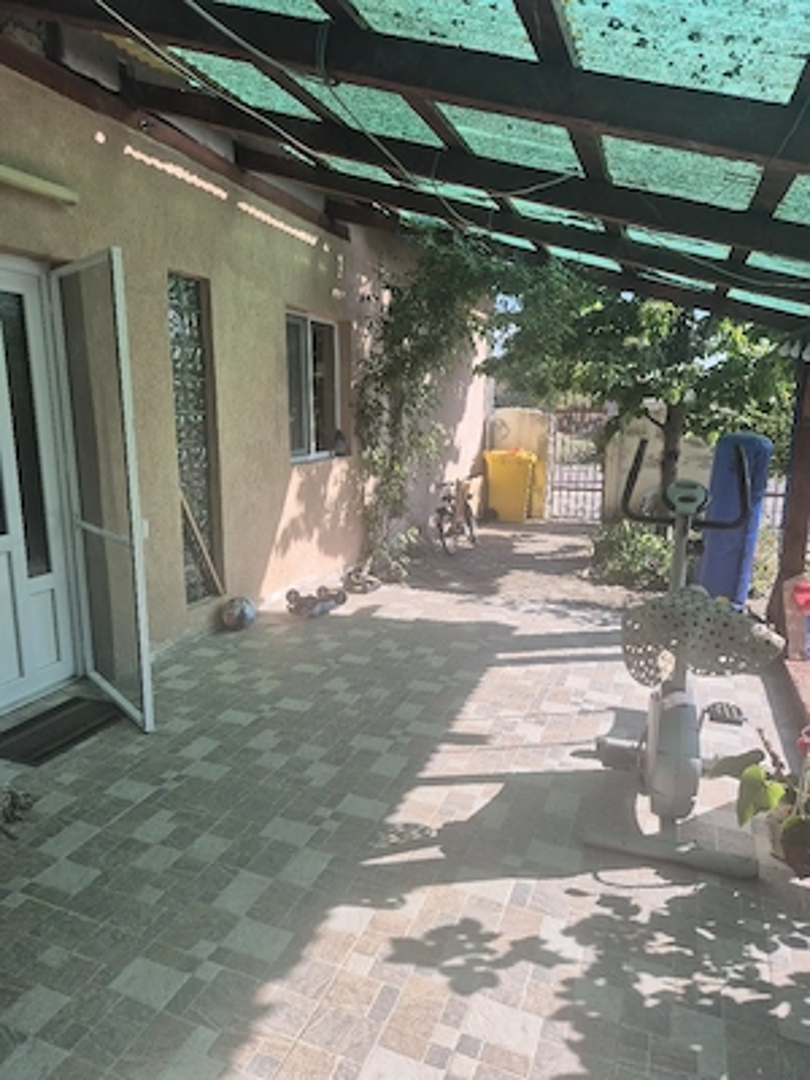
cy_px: 540
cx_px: 405
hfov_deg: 58.9
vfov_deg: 73.9
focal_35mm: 23
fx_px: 718
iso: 25
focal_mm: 5.4
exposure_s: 1/714
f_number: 1.8
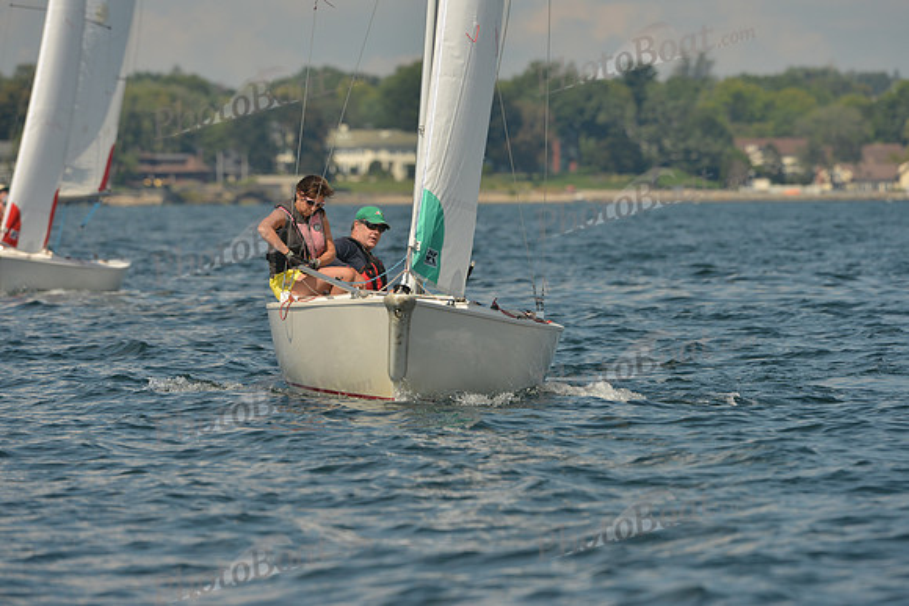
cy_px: 303
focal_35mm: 400
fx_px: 10102
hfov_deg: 5.2
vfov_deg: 3.4
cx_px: 454
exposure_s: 1/1250
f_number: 7.1
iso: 320
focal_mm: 400
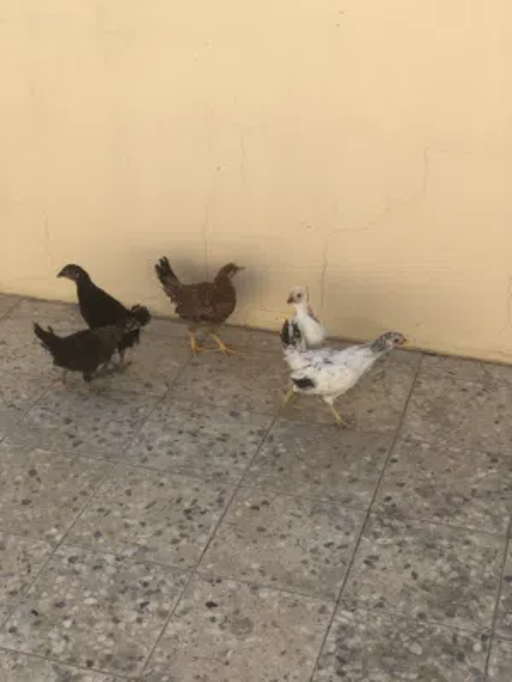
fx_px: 1124
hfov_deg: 25.7
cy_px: 341
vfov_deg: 33.8
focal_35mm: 57
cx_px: 256
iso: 20
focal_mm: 6.6
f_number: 2.8
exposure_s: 1/489
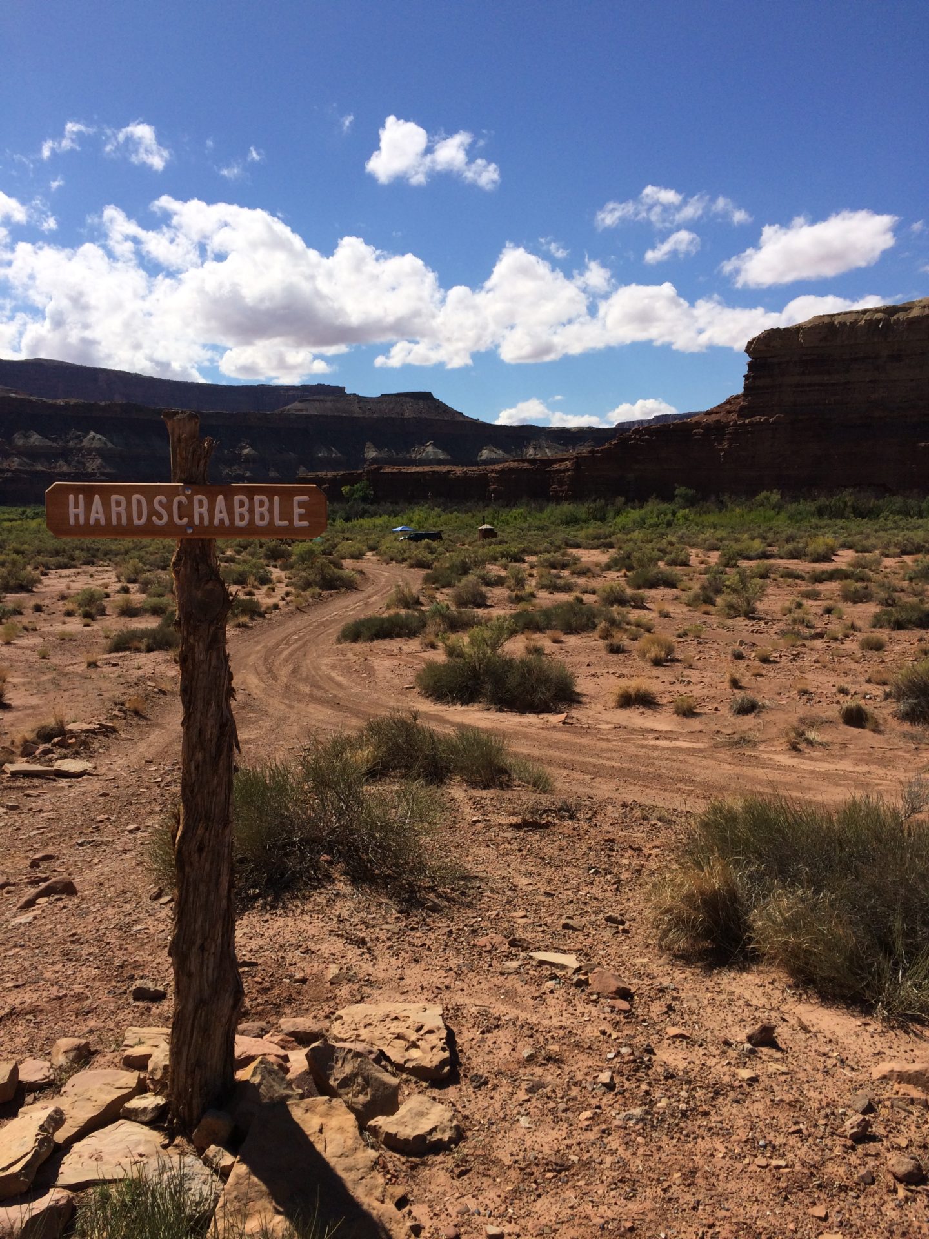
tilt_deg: -8.1
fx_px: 1038
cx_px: 464
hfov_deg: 48.2
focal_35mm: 29
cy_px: 620
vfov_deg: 61.7
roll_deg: +0.8
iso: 32
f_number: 2.2
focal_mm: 4.15
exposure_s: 1/4115
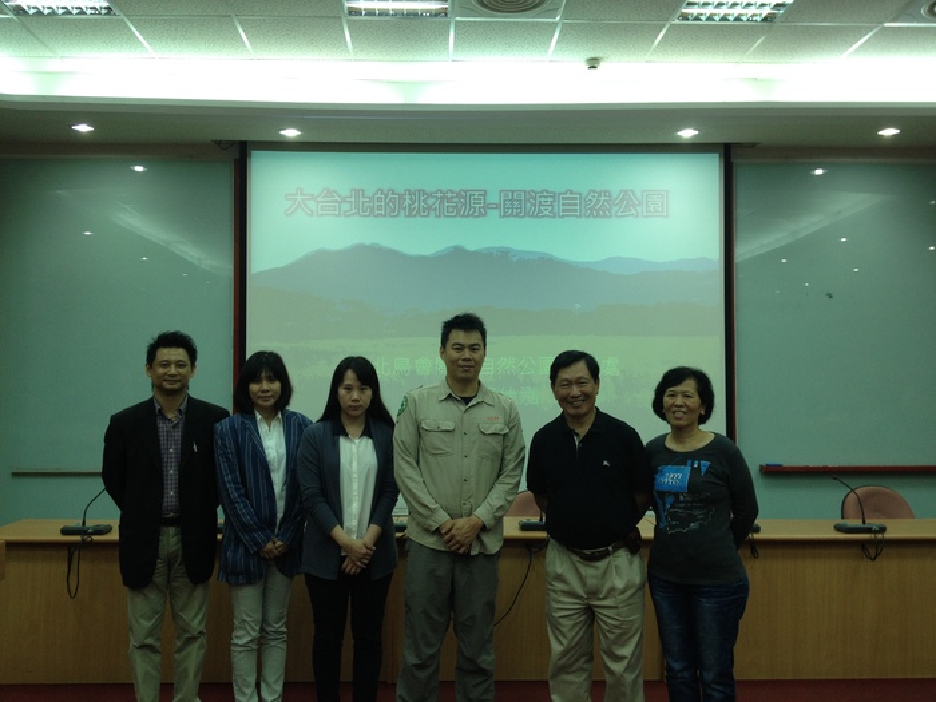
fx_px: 946
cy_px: 351
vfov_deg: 40.7
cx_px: 468
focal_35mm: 35
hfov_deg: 52.6
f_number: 2.4
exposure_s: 1/30
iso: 50
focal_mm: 4.28
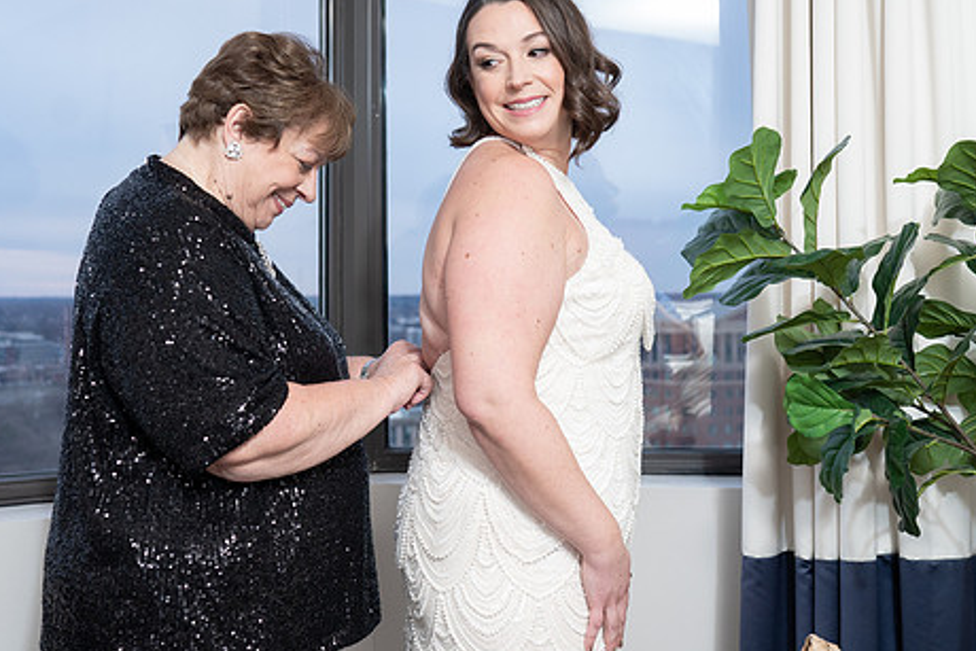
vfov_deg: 27.5
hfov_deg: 40.2
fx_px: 1329
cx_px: 416
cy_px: 255
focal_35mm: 49
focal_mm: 35
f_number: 4
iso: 1000
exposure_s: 1/250
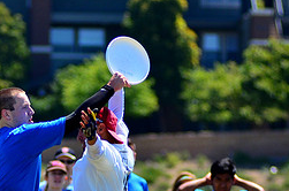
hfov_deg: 4.4
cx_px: 36
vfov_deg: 2.9
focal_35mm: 468
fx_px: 3749
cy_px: 208
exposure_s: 1/3200
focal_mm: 135
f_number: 2.8
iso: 250
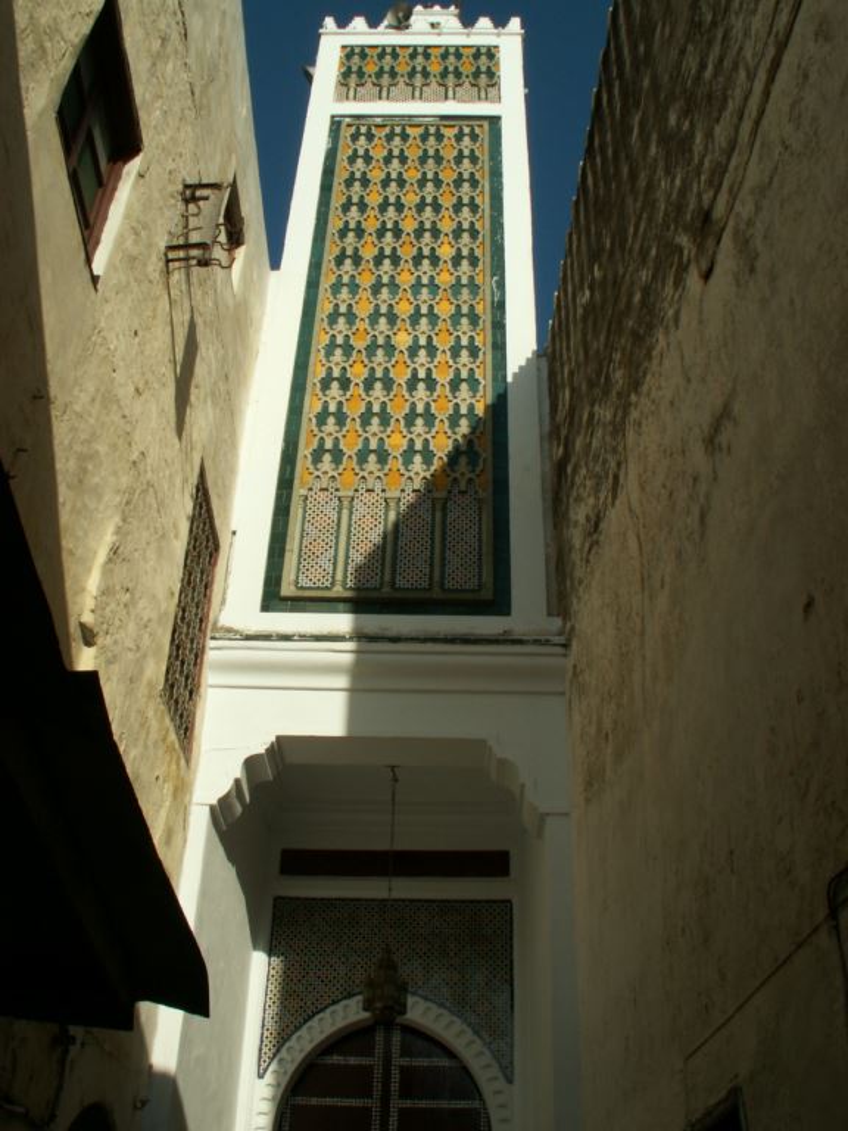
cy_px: 566
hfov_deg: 40.7
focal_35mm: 35
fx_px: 1143
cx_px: 424
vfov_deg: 52.6
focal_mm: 5.86
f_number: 8
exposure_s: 1/250
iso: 50
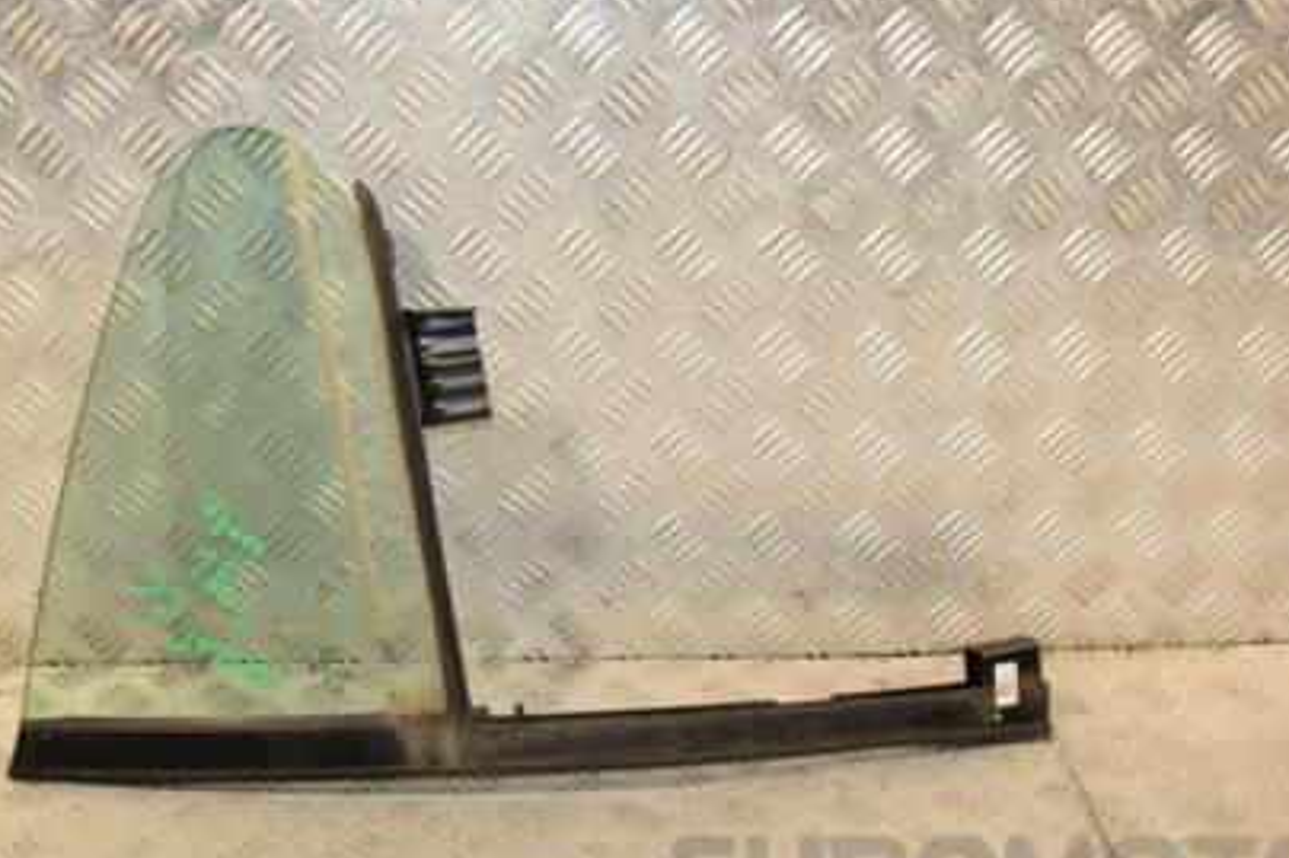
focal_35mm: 49
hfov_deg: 40.3
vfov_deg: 27.5
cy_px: 459
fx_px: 1754
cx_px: 613
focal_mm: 22
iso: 800
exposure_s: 1/200
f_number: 5.6
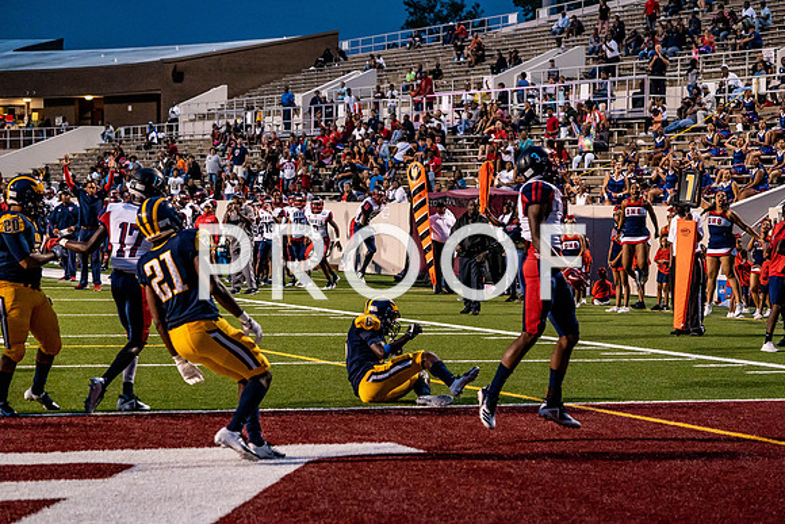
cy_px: 262
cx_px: 392
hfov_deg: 20.4
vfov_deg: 13.7
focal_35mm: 100
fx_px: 2181
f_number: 5.6
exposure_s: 1/500
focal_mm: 100
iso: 6400
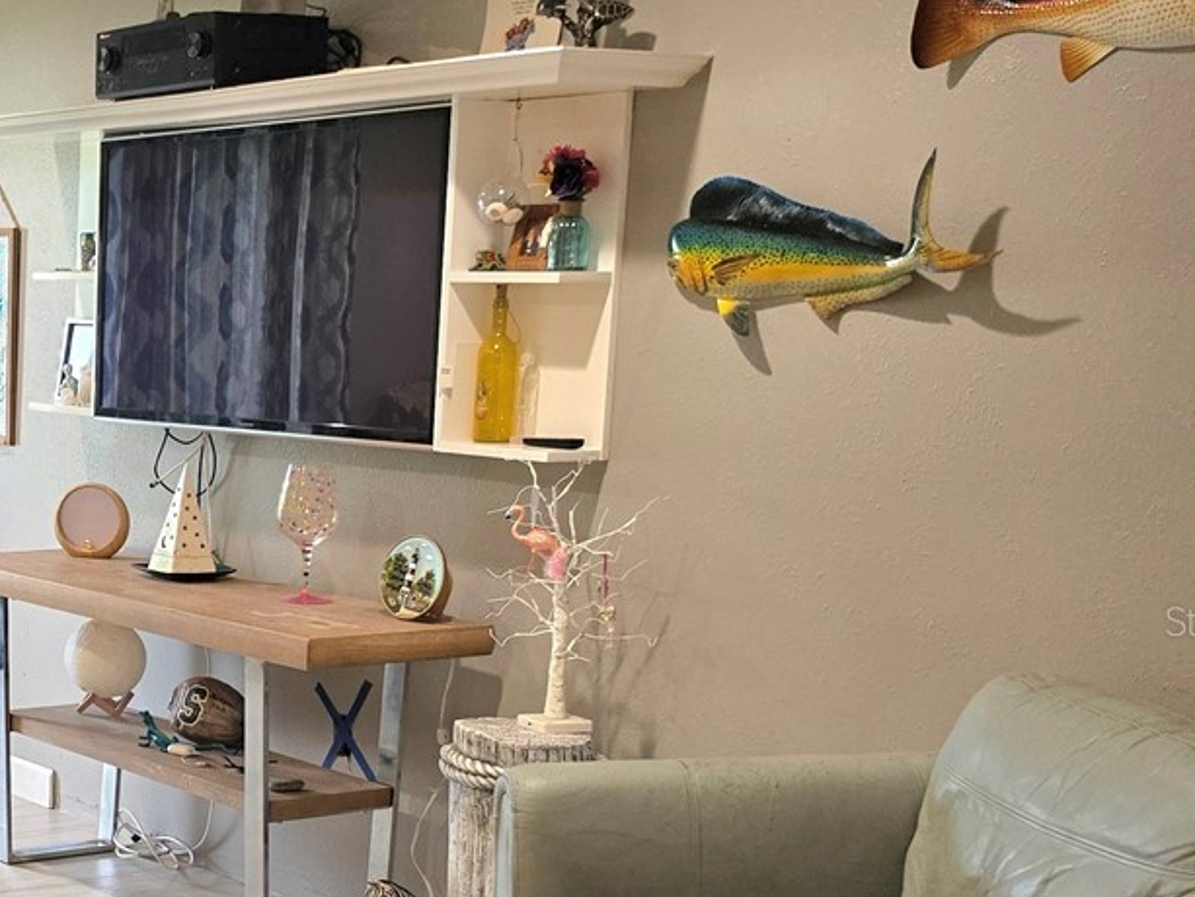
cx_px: -211
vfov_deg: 24.3
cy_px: 620
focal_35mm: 60
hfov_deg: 28.4
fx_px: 2072
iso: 125
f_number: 1.4
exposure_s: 1/120
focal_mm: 6.5
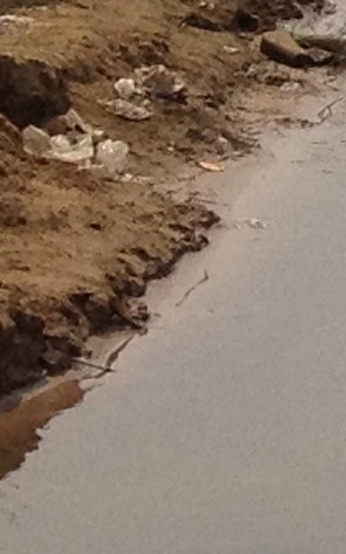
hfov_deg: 3.3
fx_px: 5469
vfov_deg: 5.6
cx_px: 1968
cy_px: -802
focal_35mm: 362
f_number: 2.4
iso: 50
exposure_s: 1/2907
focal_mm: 4.28
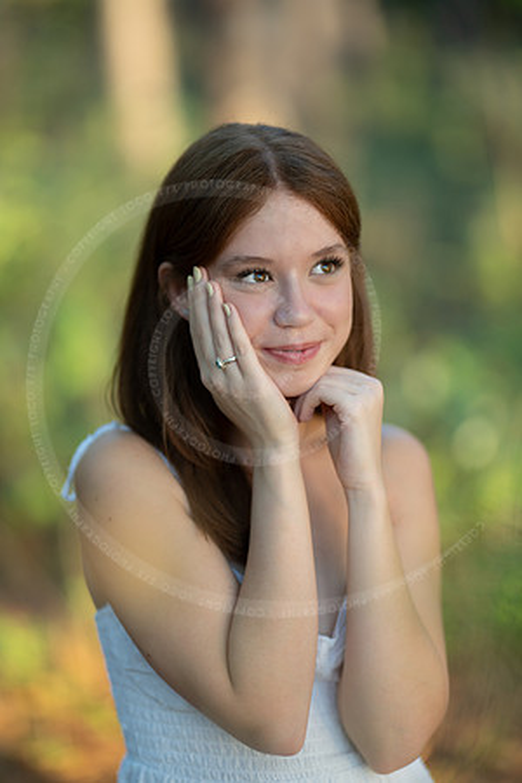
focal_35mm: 85
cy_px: 392
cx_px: 261
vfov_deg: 23.9
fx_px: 1849
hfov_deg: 16.1
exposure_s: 1/320
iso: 160
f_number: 1.2
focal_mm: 85
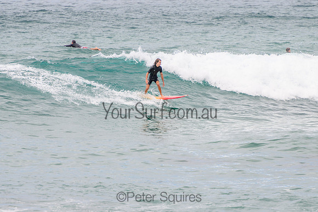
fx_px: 4862
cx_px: 174
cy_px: 110
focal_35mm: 550
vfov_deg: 2.5
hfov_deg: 3.7
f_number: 5.6
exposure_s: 1/2000
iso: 200
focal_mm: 400
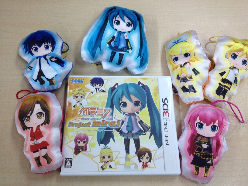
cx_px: 124
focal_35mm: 35
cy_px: 93
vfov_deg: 40.7
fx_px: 251
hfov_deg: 52.6
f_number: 2.4
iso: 64
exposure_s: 1/33
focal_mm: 4.28
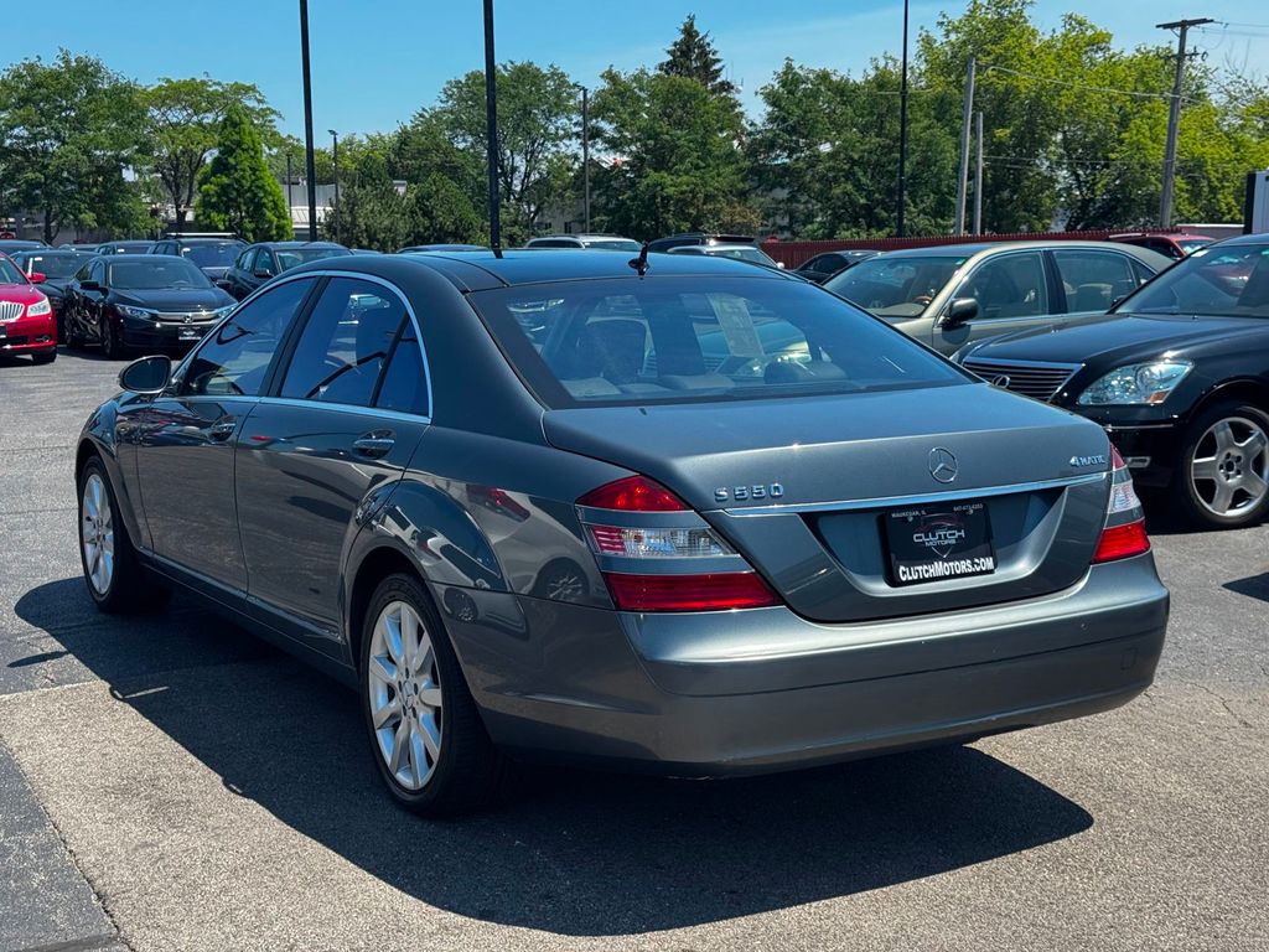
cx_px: 634
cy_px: 476
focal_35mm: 48
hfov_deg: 39.7
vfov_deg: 30.3
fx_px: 1760
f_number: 1.78
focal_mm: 6.76
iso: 64
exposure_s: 1/2110
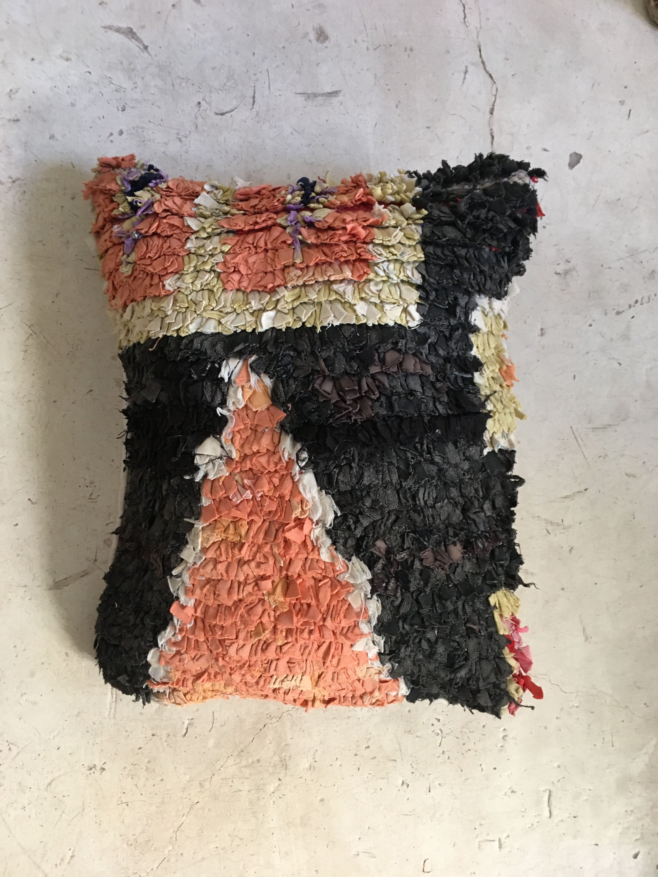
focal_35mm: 29
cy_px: 438
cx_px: 329
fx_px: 735
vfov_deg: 61.7
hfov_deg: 48.2
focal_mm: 4.15
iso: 160
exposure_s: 1/33
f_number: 2.2
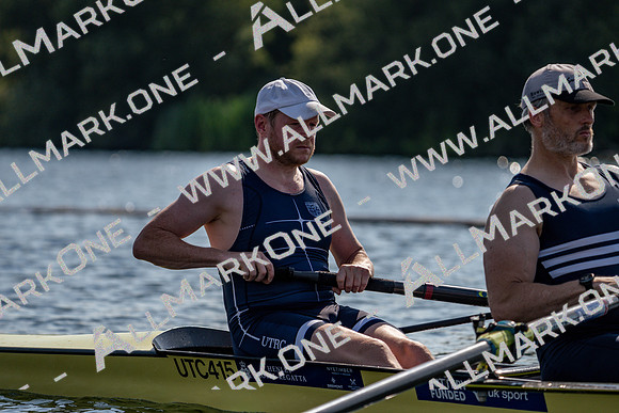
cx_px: 310
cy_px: 206
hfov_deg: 7.4
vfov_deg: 5.0
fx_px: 4764
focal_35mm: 277
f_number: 5.6
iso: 125
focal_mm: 277
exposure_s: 1/1600
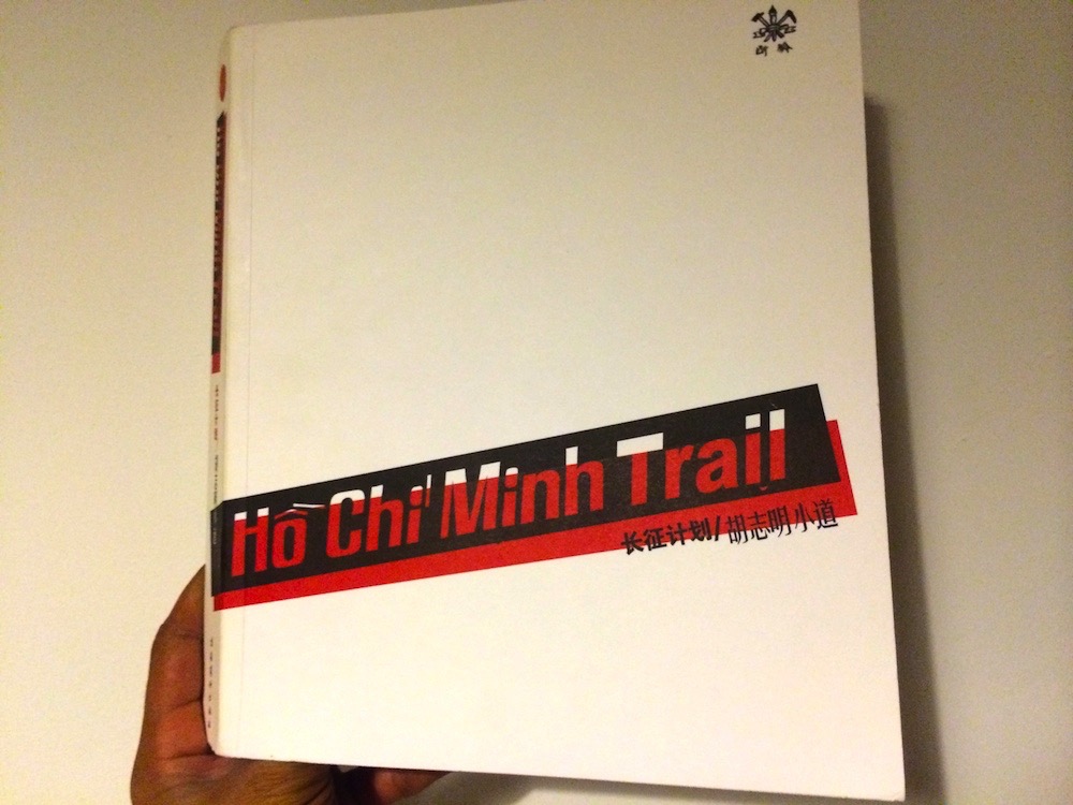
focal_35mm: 30
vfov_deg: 46.8
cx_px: 536
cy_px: 402
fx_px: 930
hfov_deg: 60.0
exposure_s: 1/15
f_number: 2.2
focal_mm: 4.12
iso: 400
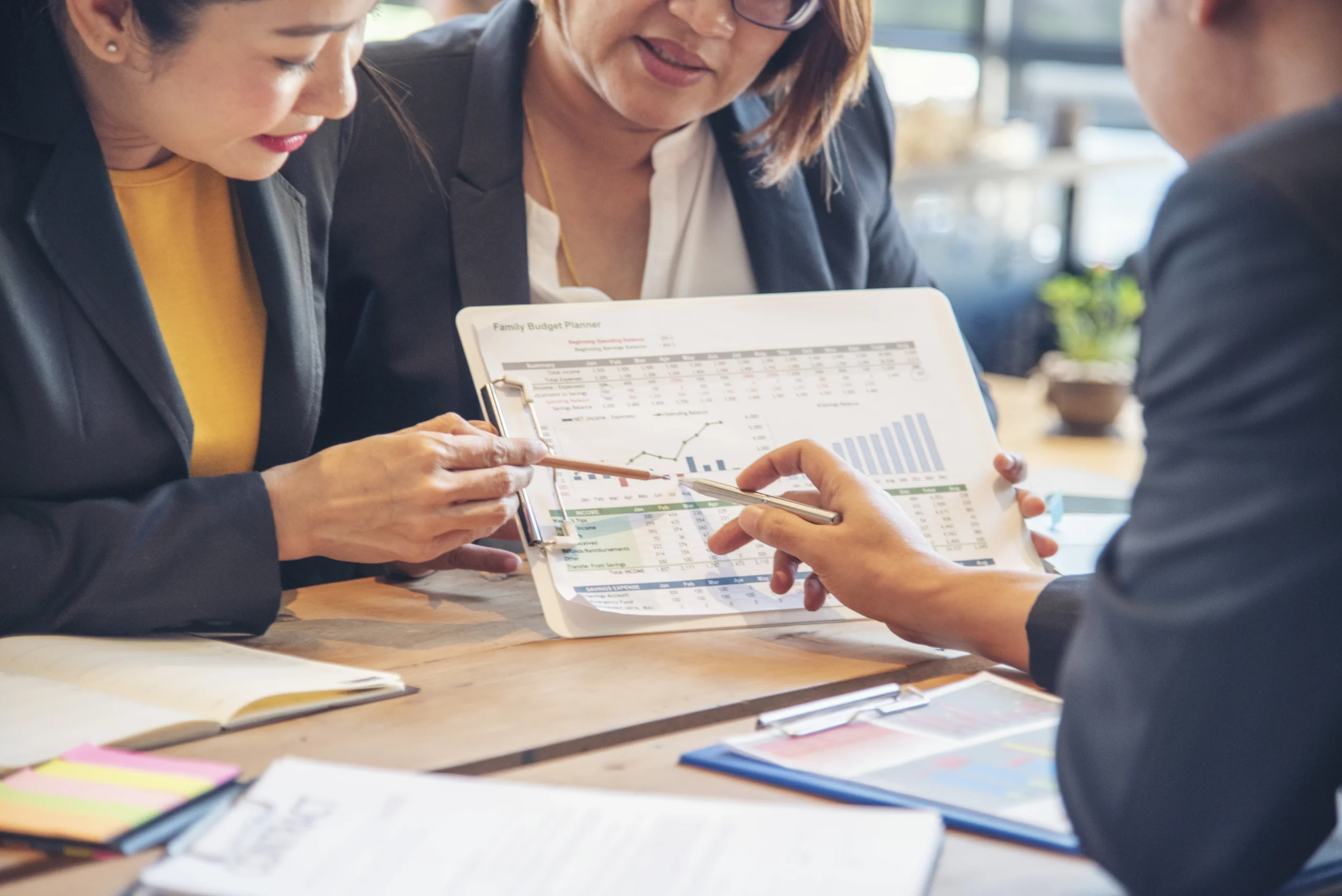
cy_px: 448
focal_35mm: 105
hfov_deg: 19.4
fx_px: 3916
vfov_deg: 13.1
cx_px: 671
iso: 640
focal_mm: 105
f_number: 4
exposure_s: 1/100
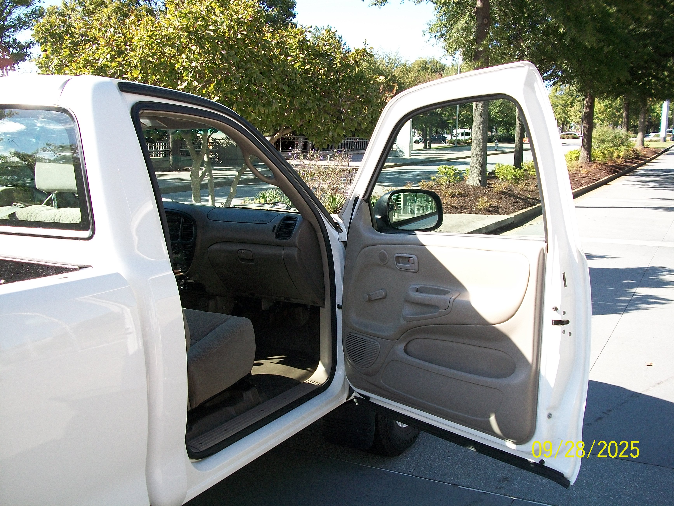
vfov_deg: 44.2
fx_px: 623
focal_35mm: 32
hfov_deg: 56.8
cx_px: 337
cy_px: 253
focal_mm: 5.7
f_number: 2.9
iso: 80
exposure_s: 1/320
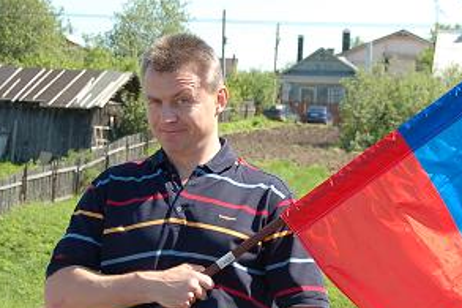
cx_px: 301
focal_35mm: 154
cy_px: 190
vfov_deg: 8.9
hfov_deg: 13.3
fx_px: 1975
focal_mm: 40
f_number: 5
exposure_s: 1/640
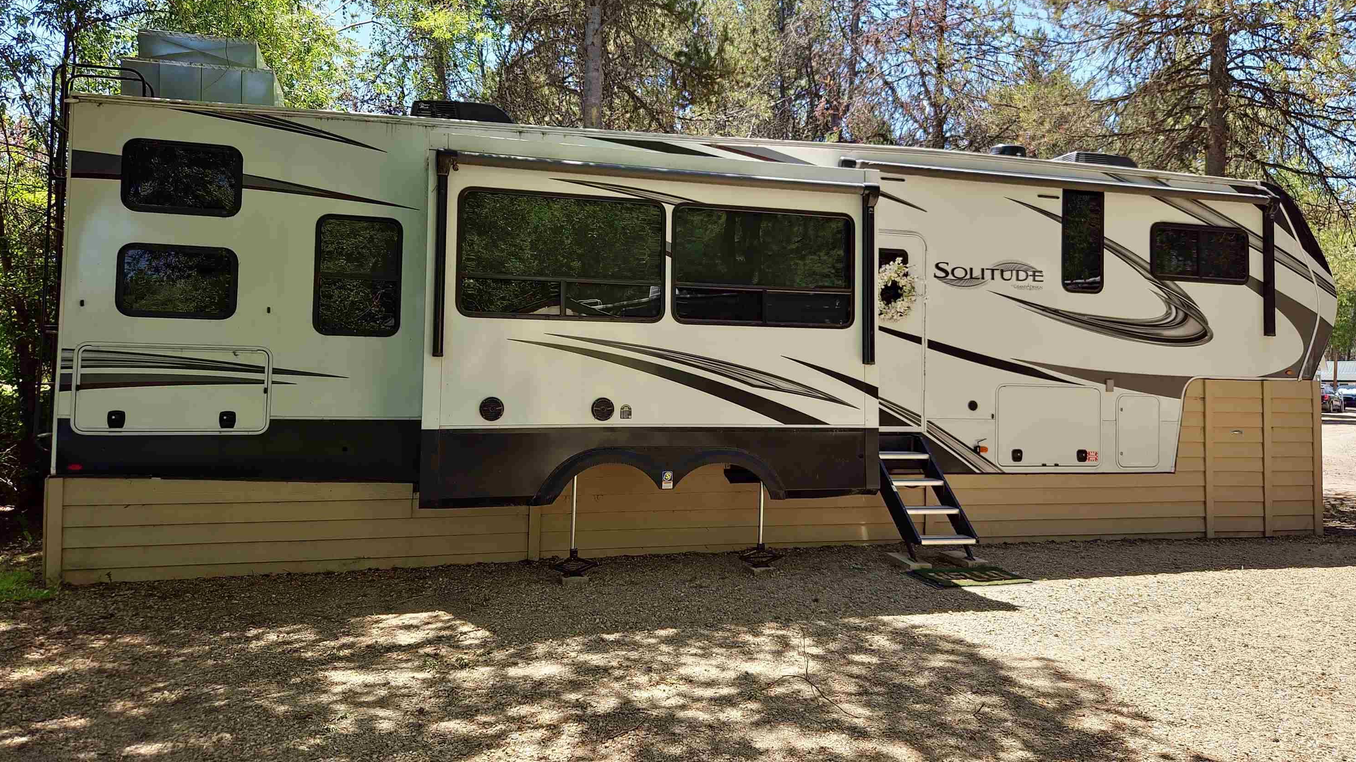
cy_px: 338
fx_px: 935
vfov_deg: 44.3
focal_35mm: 26
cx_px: 665
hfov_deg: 71.9
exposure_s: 1/393
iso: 20
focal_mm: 5.4
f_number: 1.8
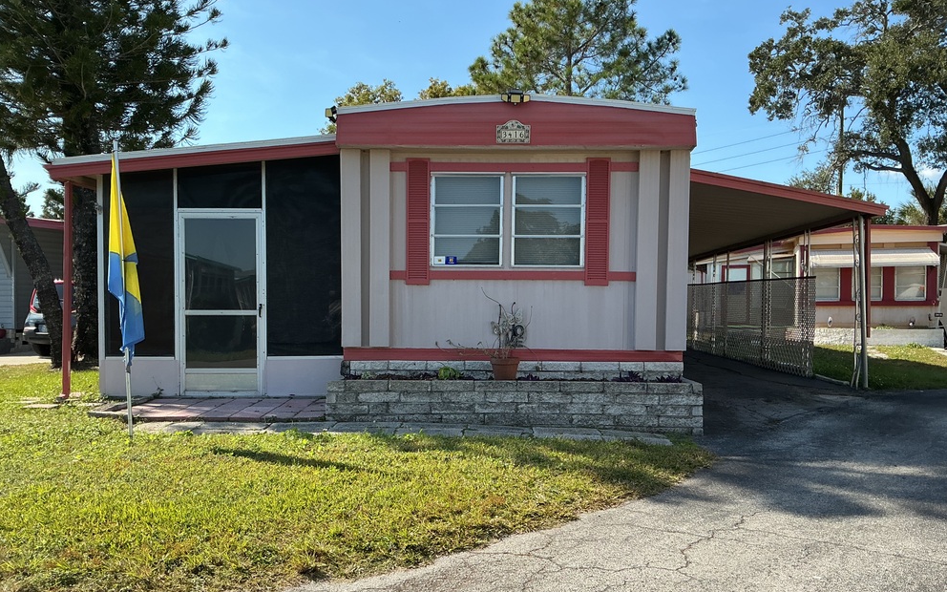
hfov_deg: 61.2
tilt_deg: -1.3
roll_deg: -0.2
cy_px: 327
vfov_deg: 40.5
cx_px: 472
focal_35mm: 31
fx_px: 800
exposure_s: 1/1098
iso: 25
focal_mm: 3
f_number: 1.8
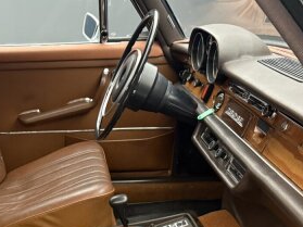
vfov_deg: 24.9
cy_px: 242
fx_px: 481
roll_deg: +2.0
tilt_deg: -29.4
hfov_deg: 33.9
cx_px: 61
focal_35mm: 55
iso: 800
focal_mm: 6.76
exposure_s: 1/60
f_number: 1.78
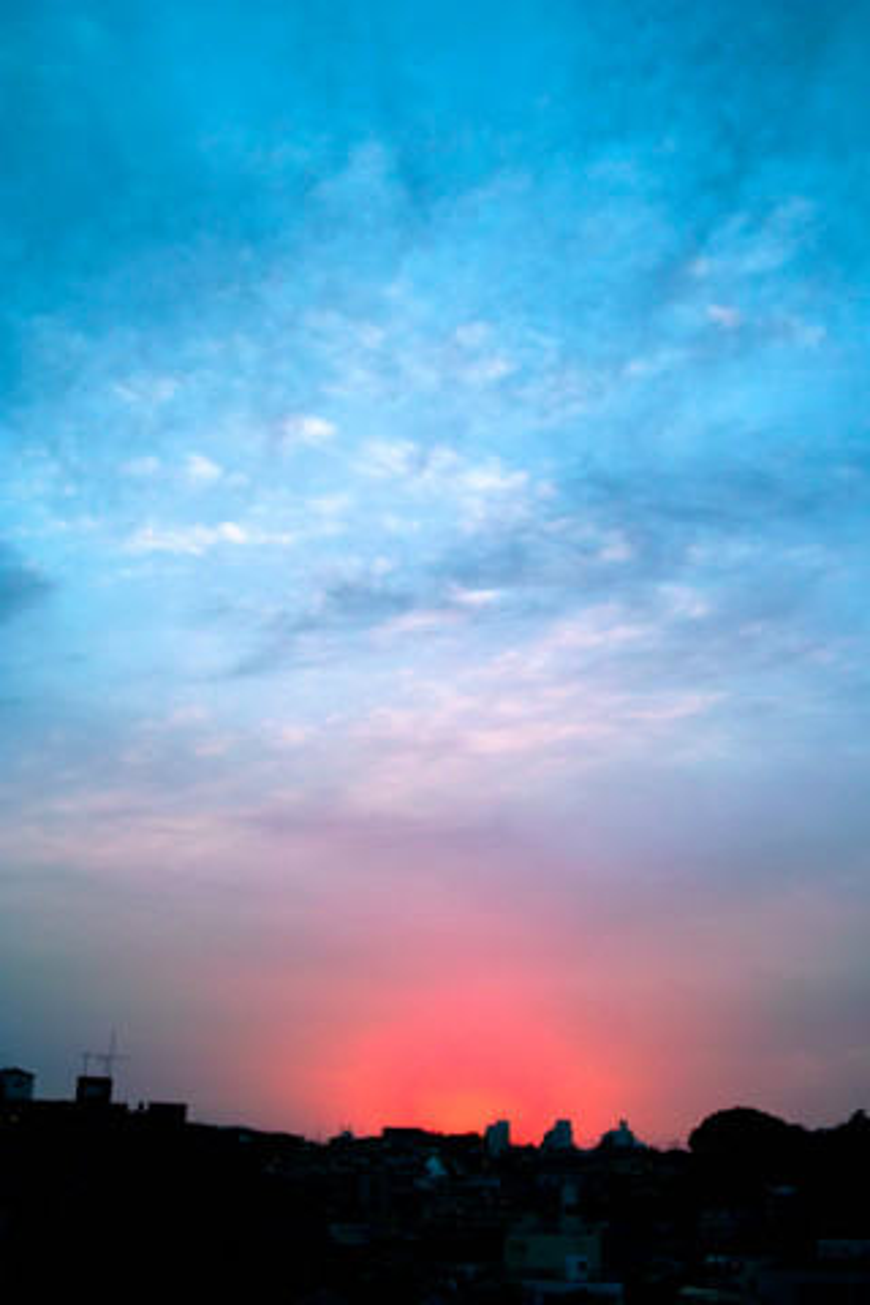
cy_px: 652
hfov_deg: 32.6
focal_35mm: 41
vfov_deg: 47.4
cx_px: 435
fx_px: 1486
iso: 200
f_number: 3.2
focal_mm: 24.2
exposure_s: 1/160
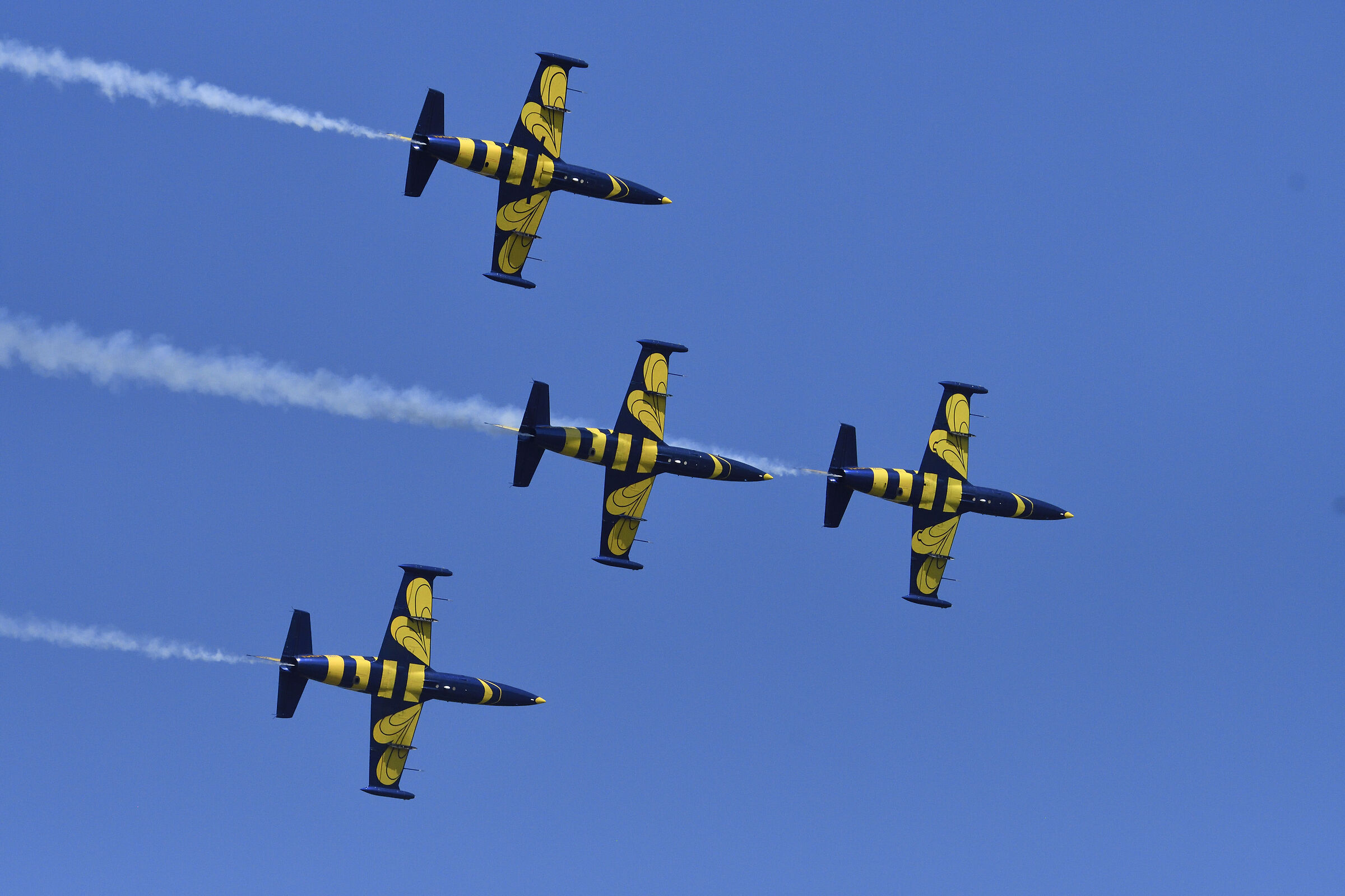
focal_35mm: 315
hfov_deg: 6.5
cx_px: 672
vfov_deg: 4.4
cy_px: 448
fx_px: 11768
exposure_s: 1/8000
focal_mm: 210
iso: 1000
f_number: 10
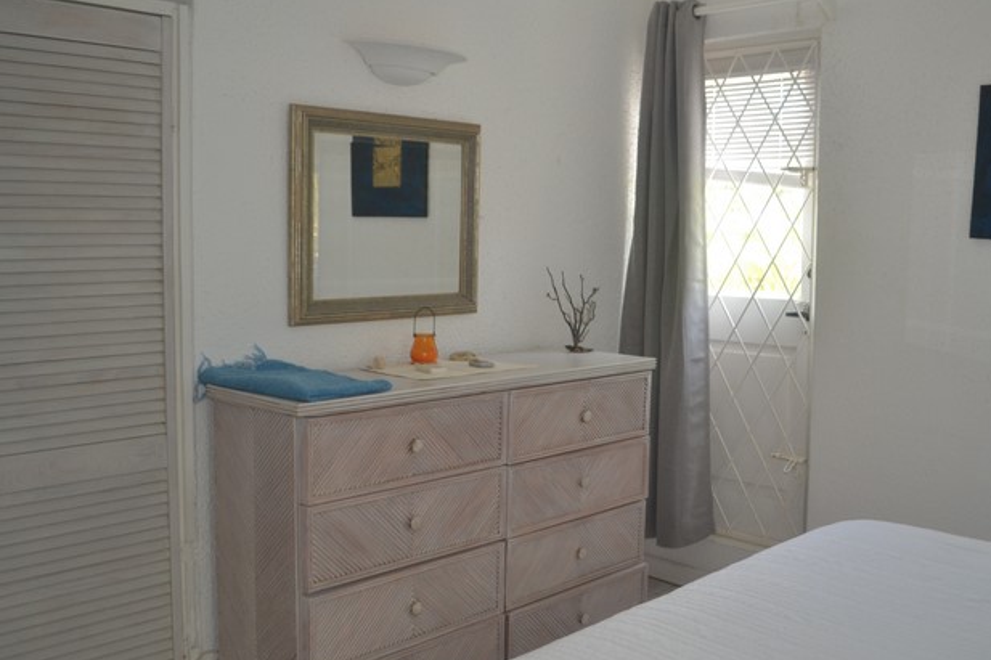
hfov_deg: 54.3
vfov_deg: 37.8
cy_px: 282
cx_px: 565
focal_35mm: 35
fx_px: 963
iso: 450
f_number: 3.5
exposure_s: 1/60
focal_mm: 18
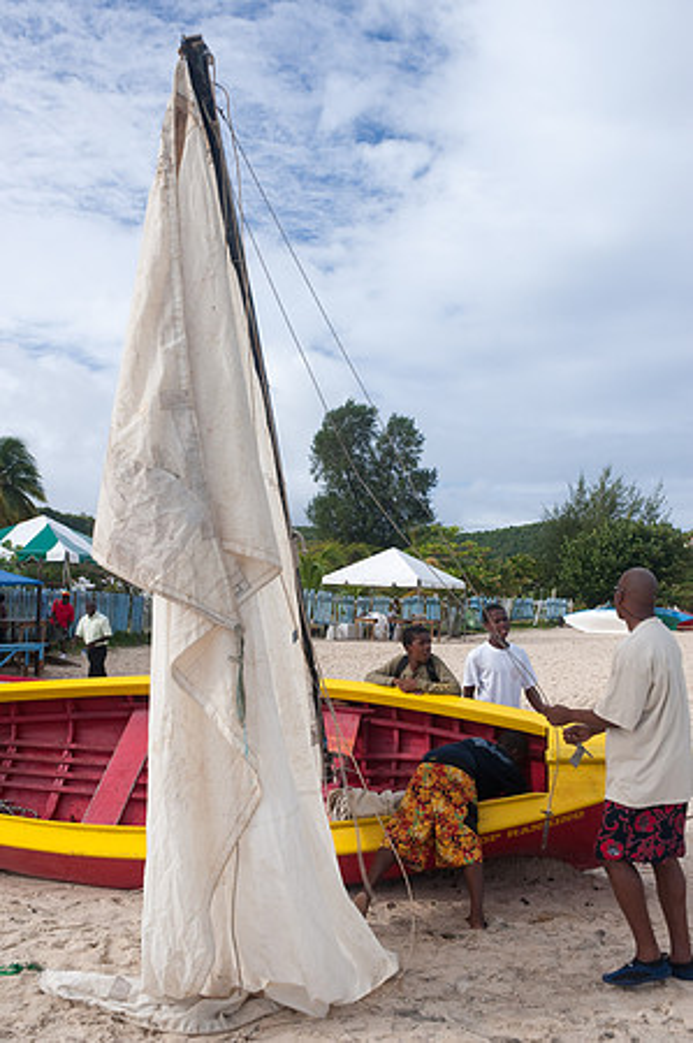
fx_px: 1158
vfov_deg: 48.5
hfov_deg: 33.3
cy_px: 522
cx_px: 346
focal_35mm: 40
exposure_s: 1/90
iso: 200
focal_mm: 40
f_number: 11
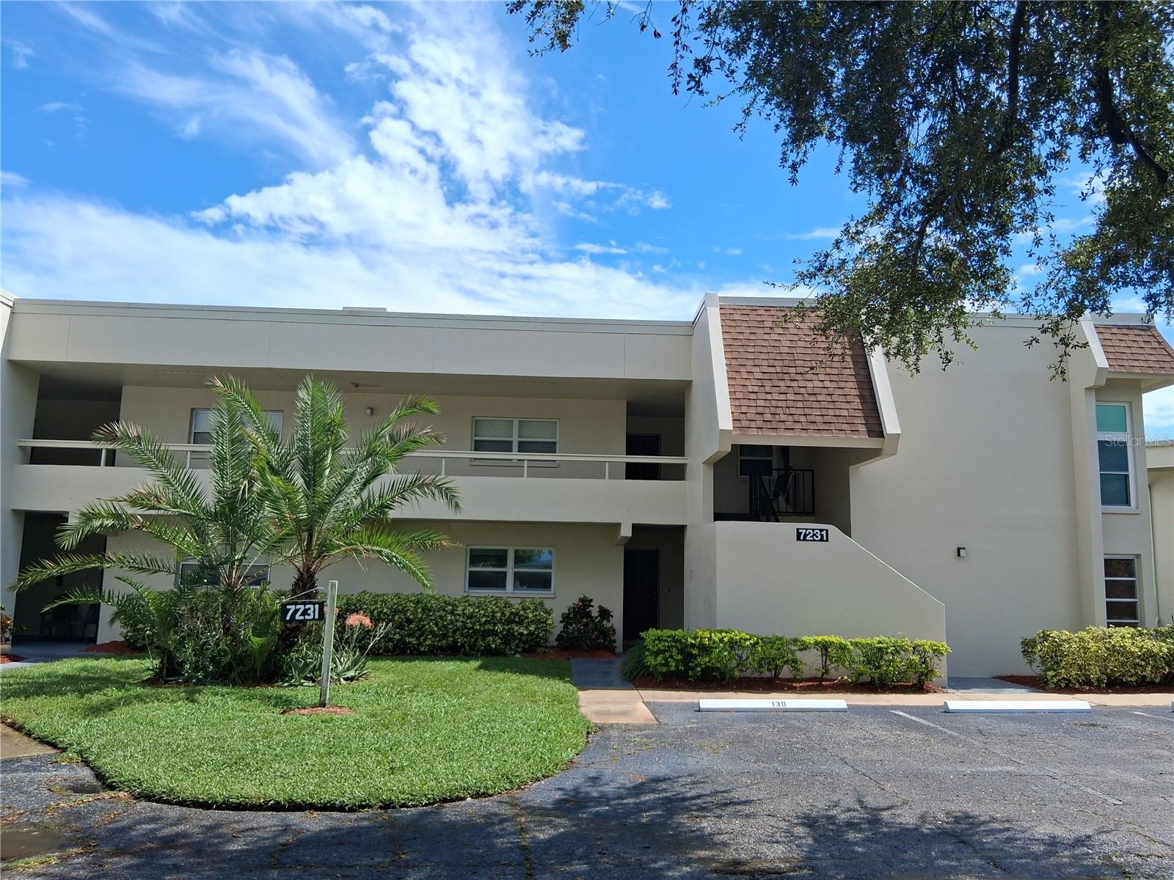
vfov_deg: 53.1
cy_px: 440
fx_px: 882
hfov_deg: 67.3
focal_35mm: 26
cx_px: 587
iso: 25
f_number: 1.8
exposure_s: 1/805
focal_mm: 3.98
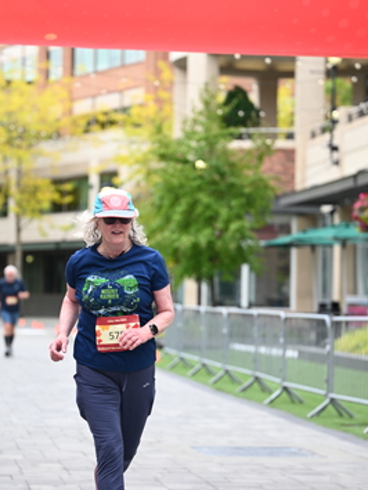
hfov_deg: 12.0
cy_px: 273
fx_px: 1756
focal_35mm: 124
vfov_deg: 15.9
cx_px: 161
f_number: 2.8
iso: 640
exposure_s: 1/1250
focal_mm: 83
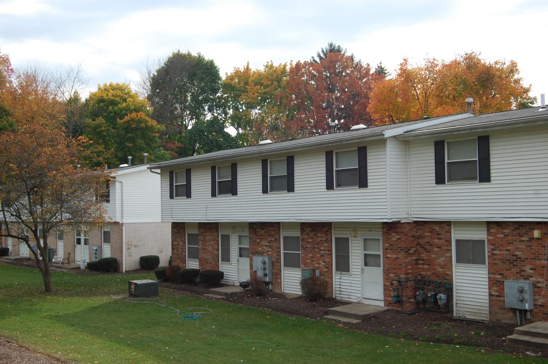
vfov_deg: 31.8
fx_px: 639
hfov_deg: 46.4
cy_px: 182
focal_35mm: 42
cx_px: 274
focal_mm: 28
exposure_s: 1/200
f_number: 7.1
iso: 200
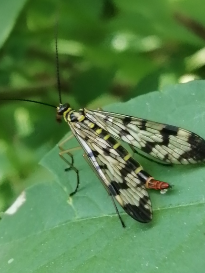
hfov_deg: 12.9
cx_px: 102
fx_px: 908
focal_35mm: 115
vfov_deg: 17.1
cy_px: 127
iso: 80
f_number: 1.8
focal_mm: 3.46
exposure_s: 1/90
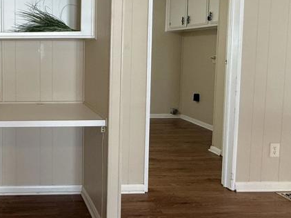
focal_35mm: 34
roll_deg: -0.2
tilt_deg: -3.5
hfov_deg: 46.8
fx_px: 286
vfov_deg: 41.1
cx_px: 13
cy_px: 69
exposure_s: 1/120
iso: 320
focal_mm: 2.22
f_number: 2.2
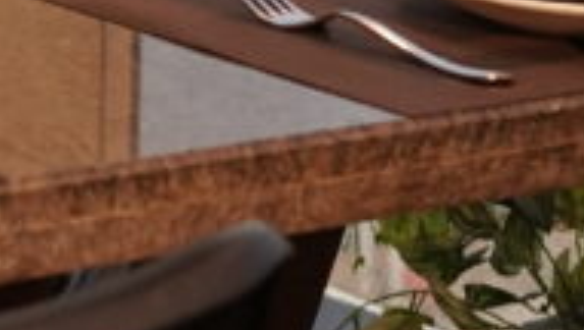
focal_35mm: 273
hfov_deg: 7.8
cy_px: -341
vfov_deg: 4.4
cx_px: -165
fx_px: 4233
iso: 1250
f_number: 4
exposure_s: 1/125
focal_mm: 35
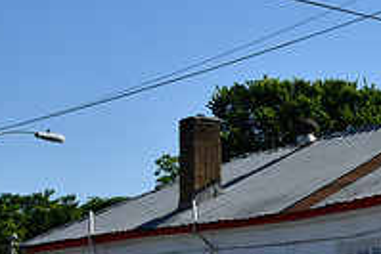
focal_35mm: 140
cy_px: 303
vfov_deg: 9.7
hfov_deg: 14.1
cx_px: 498
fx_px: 1483
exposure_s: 1/125
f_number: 29
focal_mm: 32
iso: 250
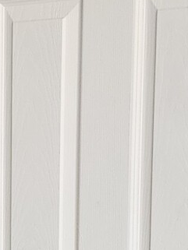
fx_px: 1194
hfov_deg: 8.8
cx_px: -93
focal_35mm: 165
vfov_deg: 11.8
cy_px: 273
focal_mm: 6.4
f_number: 1.8
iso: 160
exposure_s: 1/120
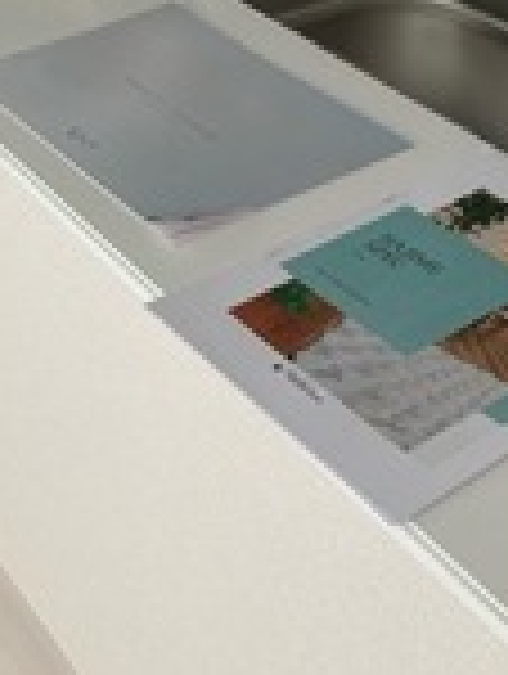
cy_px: 135
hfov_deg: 21.9
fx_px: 1307
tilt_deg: -30.0
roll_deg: +1.2
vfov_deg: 28.3
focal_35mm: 67
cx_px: 157
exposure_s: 1/121
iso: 64
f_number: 1.8
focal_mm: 3.99
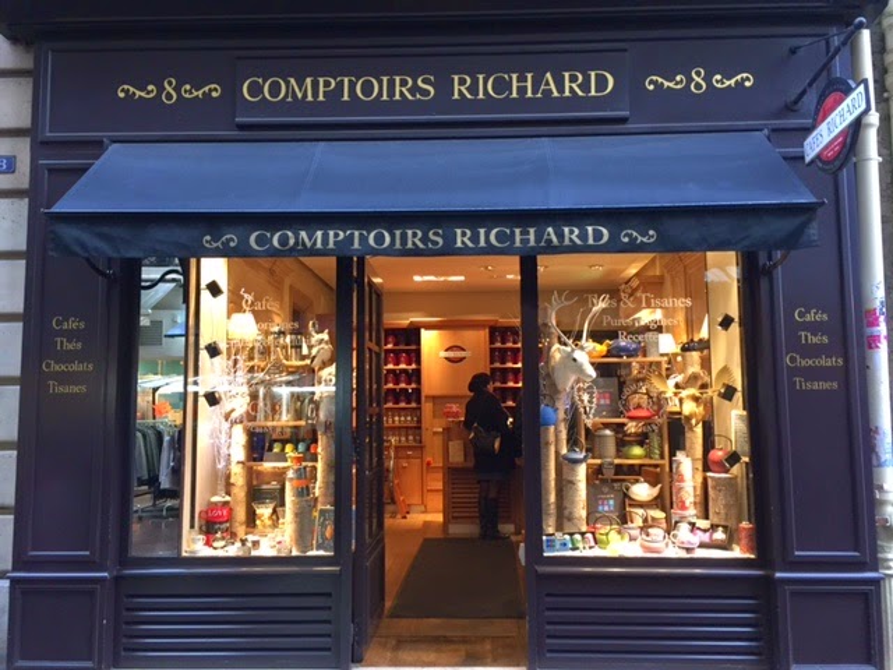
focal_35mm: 29
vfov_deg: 48.2
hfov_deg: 61.7
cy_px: 335
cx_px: 446
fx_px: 748
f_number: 2.2
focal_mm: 4.15
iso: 125
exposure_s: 1/30
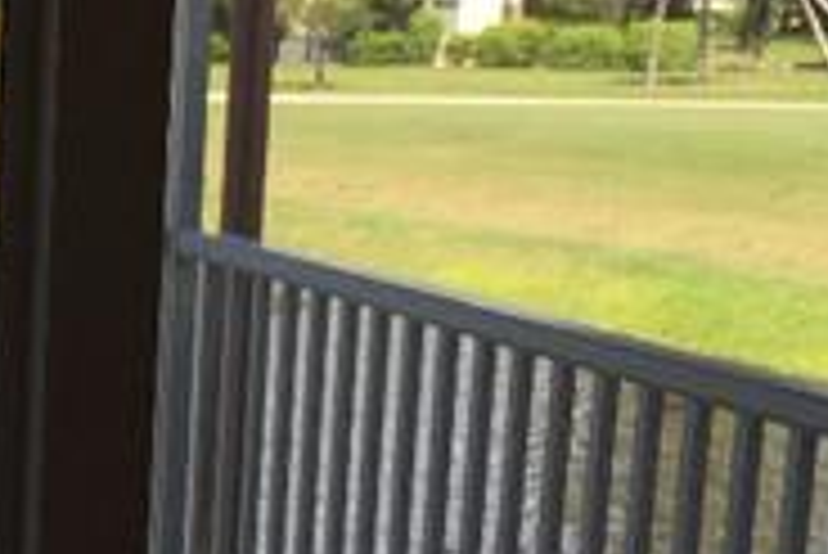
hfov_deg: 17.9
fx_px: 2417
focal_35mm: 105
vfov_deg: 13.0
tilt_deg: -12.9
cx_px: -310
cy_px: 464
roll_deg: +1.2
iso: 32
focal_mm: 4.15
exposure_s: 1/243
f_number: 2.2
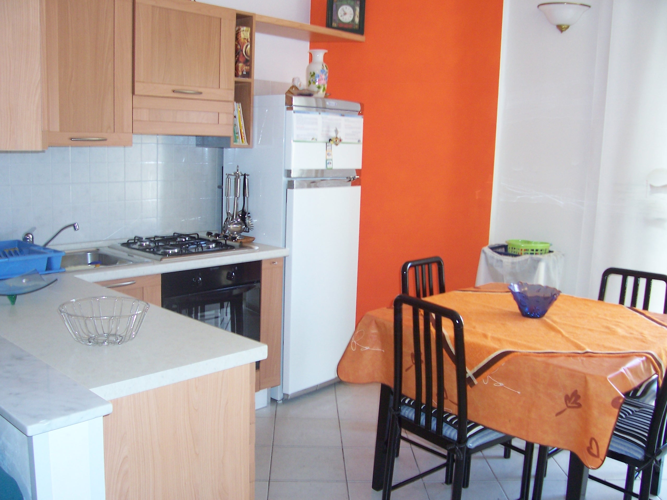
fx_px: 655
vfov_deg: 41.8
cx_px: 334
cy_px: 250
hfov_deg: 54.0
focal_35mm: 34
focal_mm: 5.6
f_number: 2.7
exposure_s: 1/60
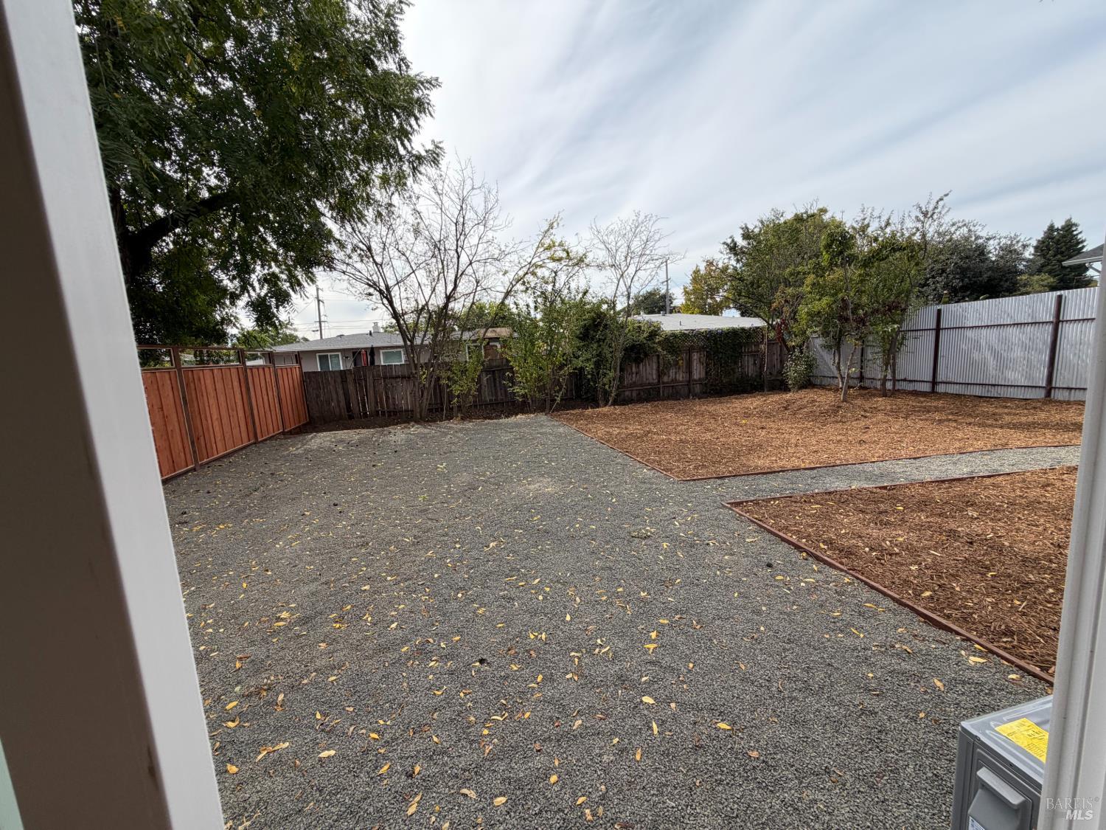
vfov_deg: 85.7
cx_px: 553
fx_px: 447
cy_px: 415
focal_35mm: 14
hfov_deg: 102.1
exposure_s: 1/770
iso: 32
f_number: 2.2
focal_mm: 2.22
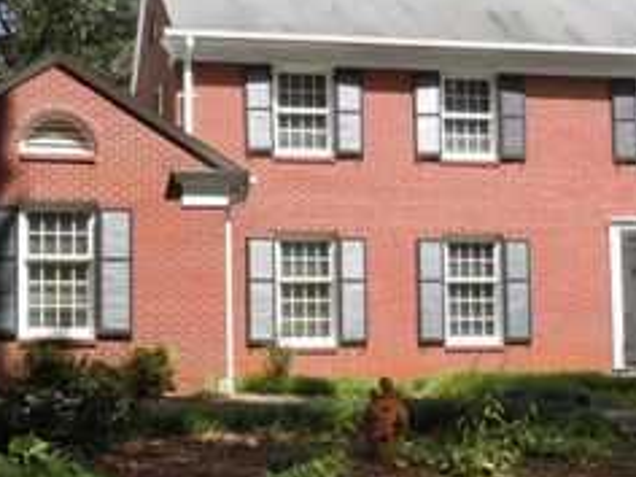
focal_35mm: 76
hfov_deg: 25.7
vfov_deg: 19.4
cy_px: 269
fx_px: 1396
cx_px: 310
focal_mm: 5
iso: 100
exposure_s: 1/400
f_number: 3.7
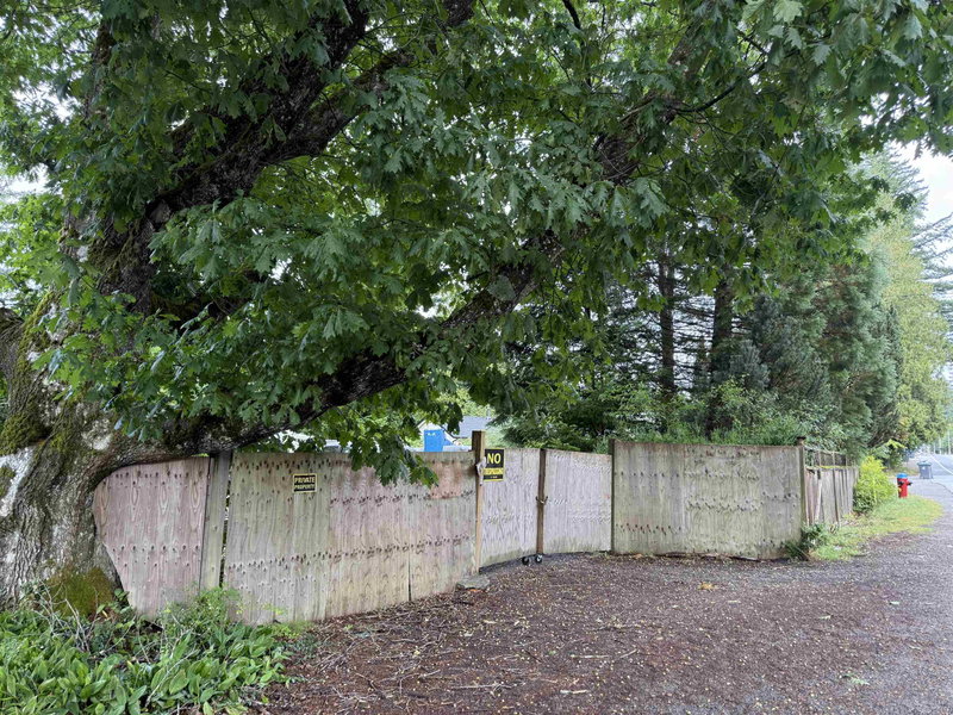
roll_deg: -2.1
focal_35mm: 24
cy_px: 358
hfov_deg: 71.6
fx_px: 661
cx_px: 476
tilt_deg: +7.7
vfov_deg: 56.8
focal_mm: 6.76
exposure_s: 1/138
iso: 100
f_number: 1.78
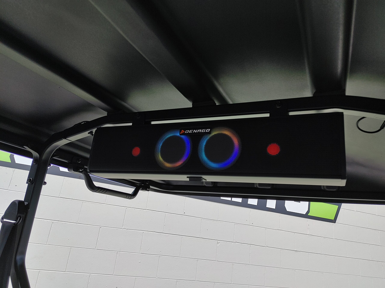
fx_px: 289
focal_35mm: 26
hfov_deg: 67.3
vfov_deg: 53.1
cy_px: 144
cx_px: 192
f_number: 1.8
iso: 50
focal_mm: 4.81
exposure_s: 1/1111
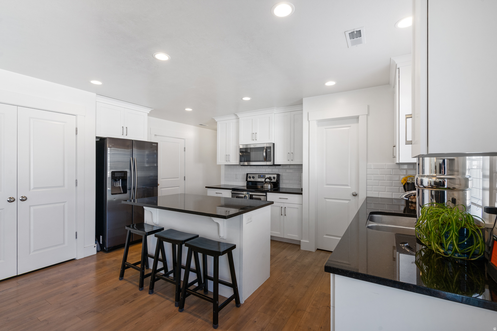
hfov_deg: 96.7
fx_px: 221
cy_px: 166
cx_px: 248
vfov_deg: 73.8
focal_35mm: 16
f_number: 9
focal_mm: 16
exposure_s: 1/8
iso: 250
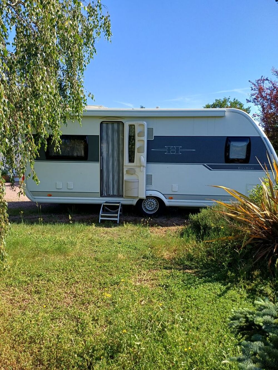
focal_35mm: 25
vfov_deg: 69.4
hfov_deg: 54.9
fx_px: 268
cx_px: 139
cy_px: 185
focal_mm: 4.65
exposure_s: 1/751
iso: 50
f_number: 1.8
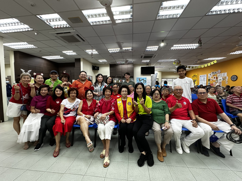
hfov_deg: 102.1
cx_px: 121
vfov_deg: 85.7
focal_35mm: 14
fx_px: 98
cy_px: 90
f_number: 2.2
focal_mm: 2.22
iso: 200
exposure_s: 1/50
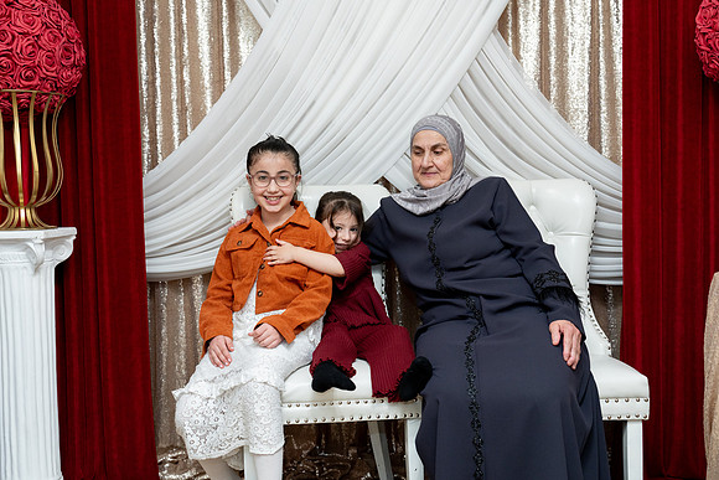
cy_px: 240
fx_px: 819
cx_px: 360
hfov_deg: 47.4
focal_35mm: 41
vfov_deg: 32.6
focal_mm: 41
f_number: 3.5
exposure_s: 1/125
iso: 1250
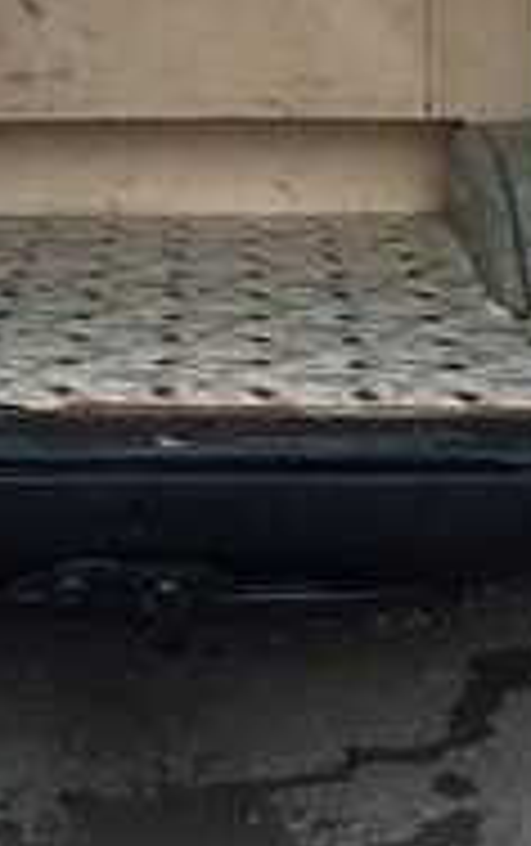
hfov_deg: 16.1
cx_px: 135
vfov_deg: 23.9
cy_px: -76
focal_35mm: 81
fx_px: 1870
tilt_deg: -2.7
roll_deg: +0.7
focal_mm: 4.15
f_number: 2.2
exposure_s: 1/33
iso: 160
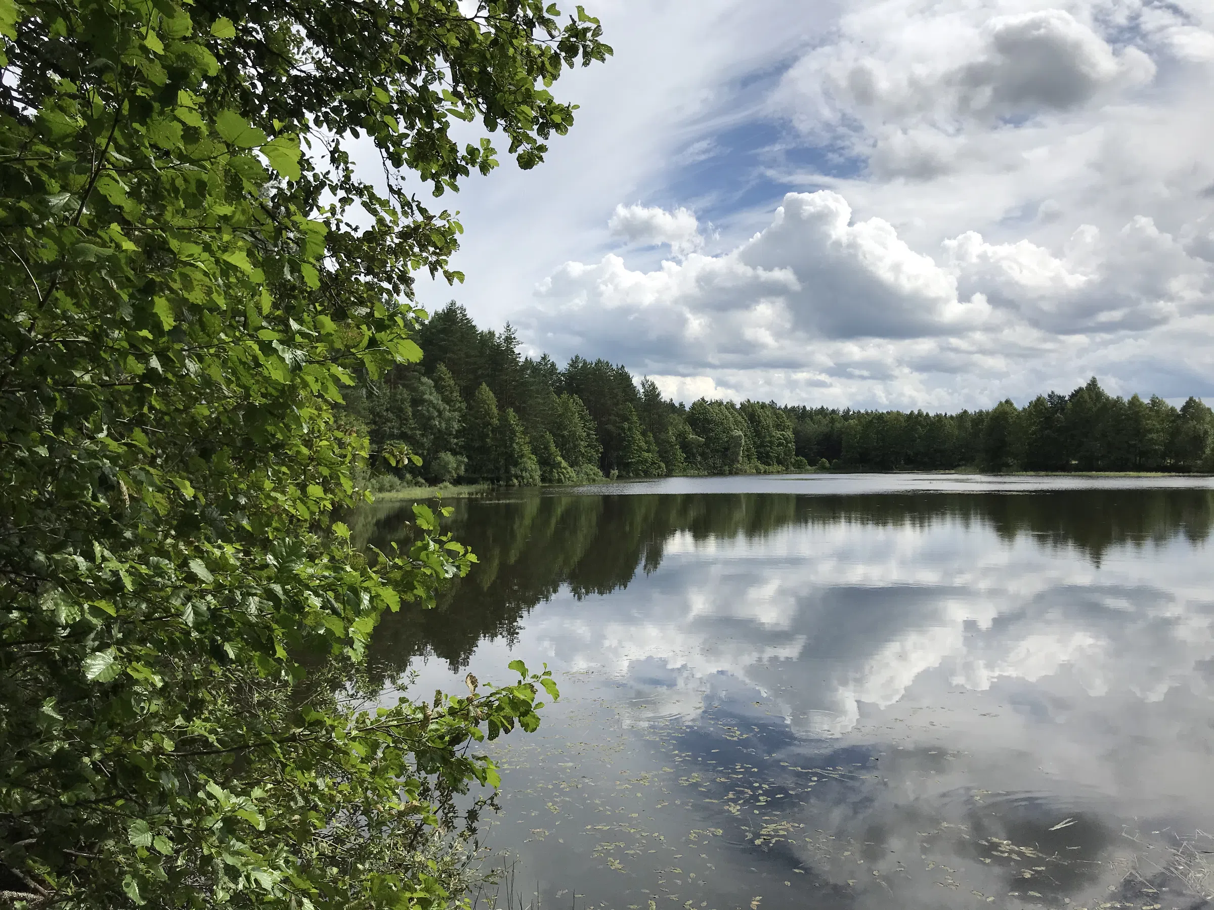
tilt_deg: +2.3
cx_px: 607
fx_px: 982
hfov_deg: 63.4
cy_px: 455
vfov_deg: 49.7
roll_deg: +1.3
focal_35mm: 28
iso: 20
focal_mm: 3.99
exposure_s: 1/4000
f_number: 1.8
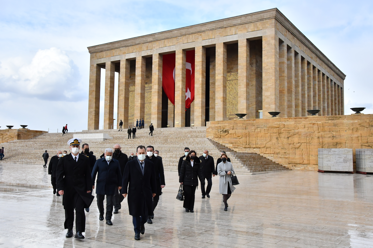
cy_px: 124
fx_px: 373
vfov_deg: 36.9
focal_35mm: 36
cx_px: 186
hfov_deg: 53.1
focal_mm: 24
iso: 1000
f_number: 14
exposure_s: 1/800
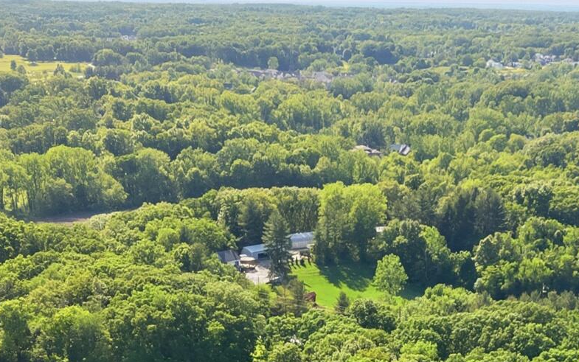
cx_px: 385
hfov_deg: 25.4
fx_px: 1278
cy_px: 525
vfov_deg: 15.1
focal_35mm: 81
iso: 340
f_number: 1.8
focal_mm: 8.7
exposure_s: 1/2500
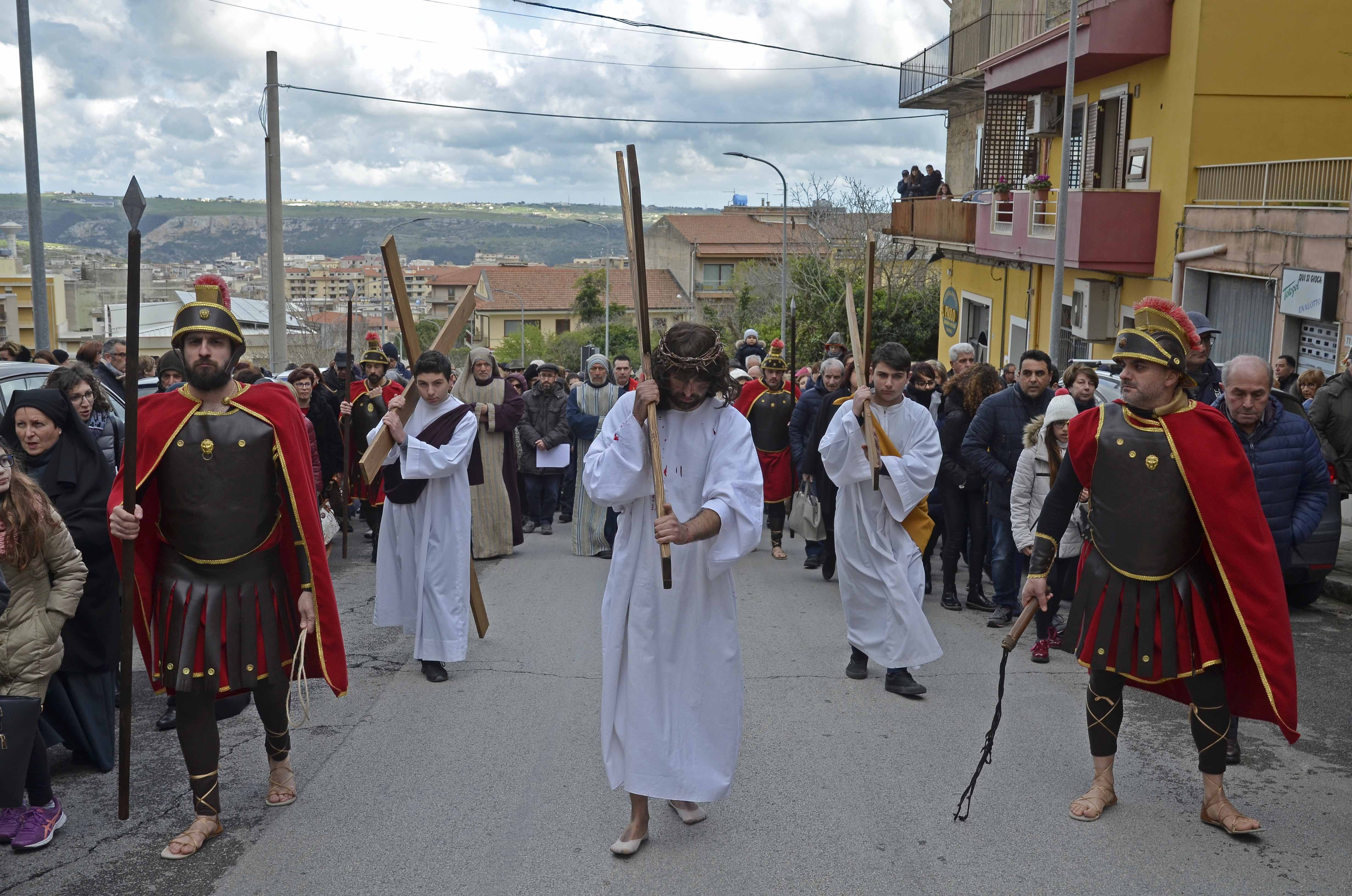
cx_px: 676
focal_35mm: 38
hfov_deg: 51.4
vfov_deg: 35.3
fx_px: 1405
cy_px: 448
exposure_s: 1/250
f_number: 8
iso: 200
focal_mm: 25
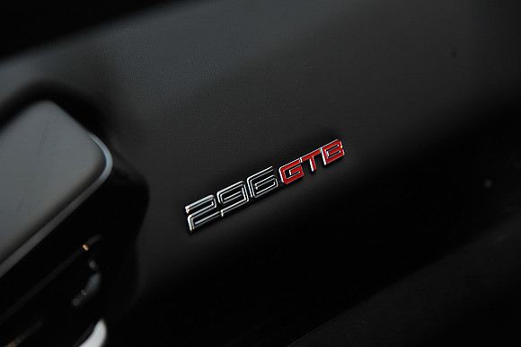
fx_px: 1736
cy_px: 174
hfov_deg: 17.1
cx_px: 260
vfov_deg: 11.4
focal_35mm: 120
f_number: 5.6
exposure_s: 1/250
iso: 1000
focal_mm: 120
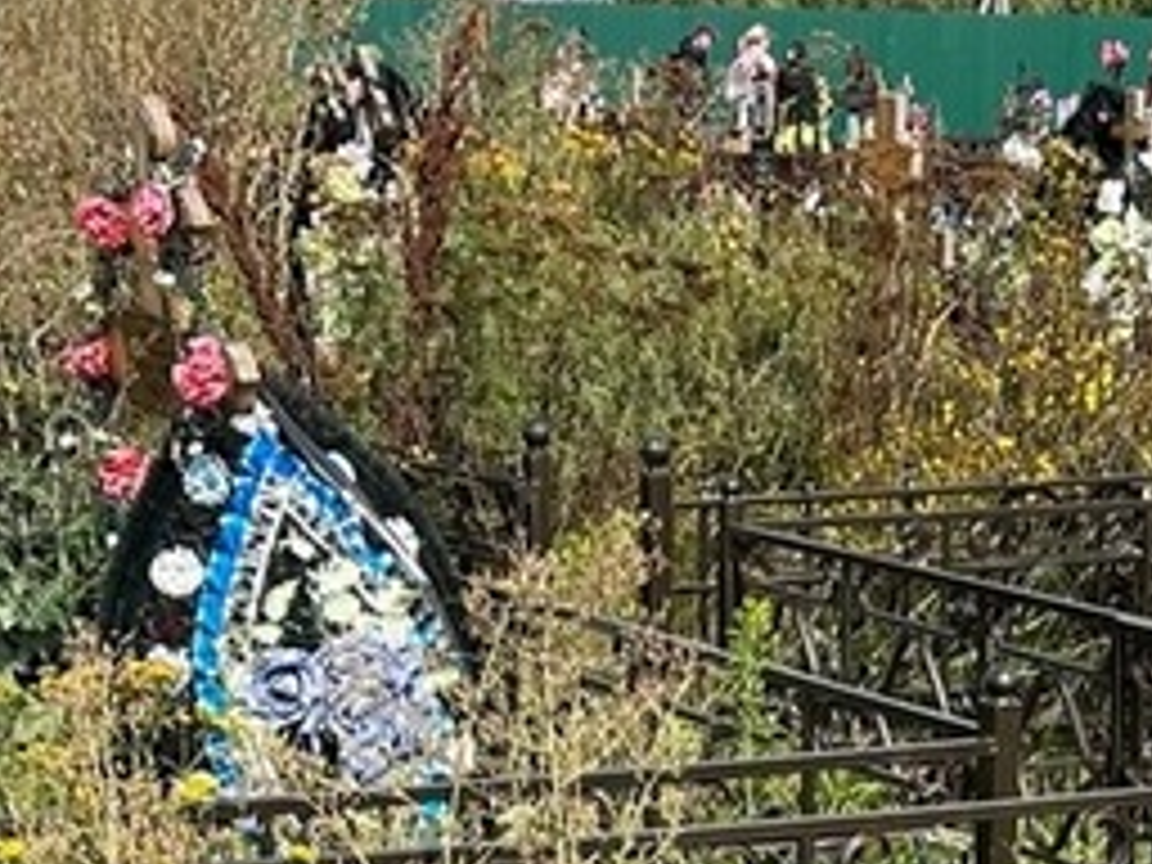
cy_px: 1436
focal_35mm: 104
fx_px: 3461
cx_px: 855
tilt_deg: -16.3
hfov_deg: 18.8
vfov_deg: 13.2
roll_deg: +0.8
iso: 50
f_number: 1.5
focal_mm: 5.7
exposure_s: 1/2404
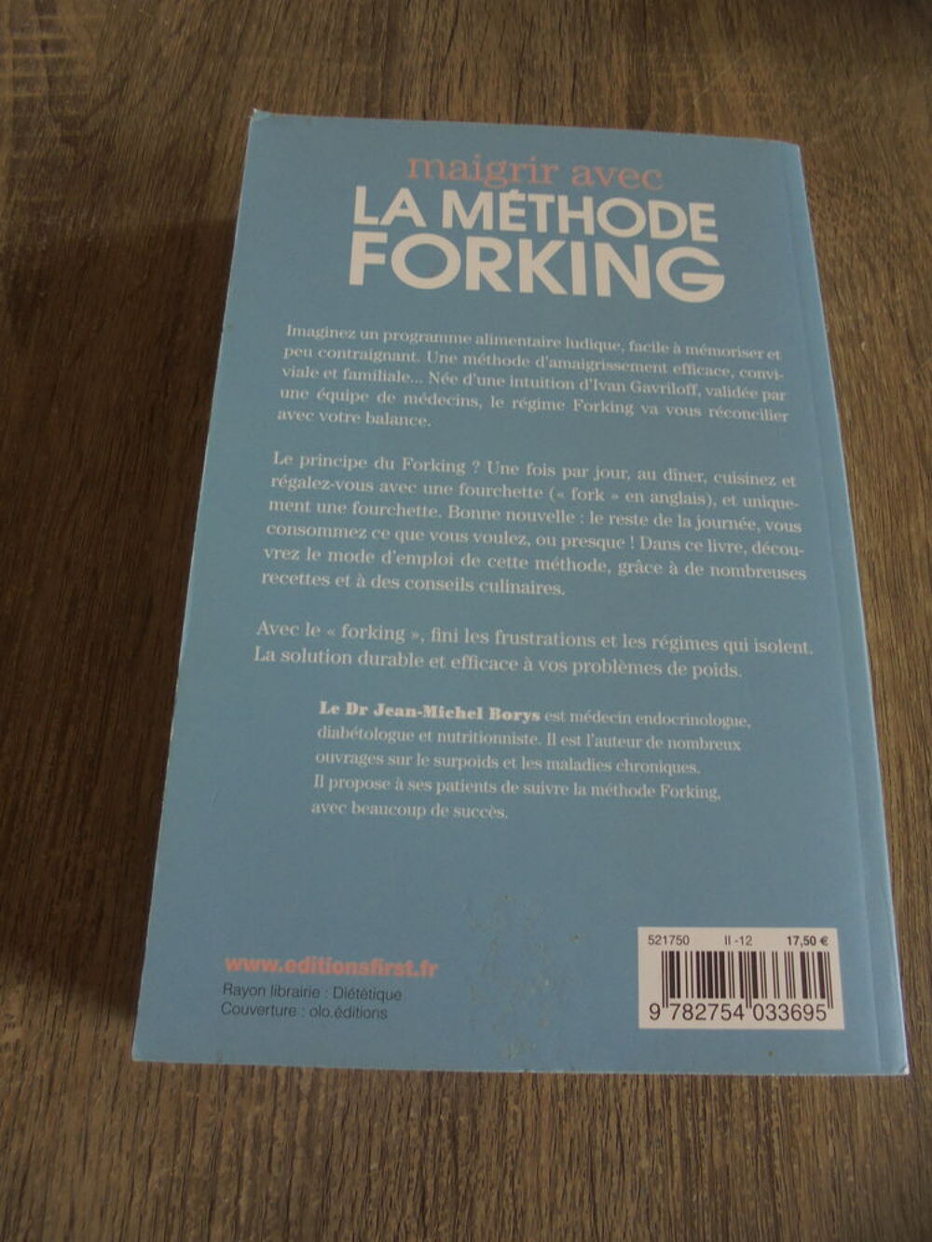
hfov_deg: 53.1
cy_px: 621
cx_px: 466
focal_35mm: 26
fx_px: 933
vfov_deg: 67.3
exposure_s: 1/30
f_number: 3.5
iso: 100
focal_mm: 4.6
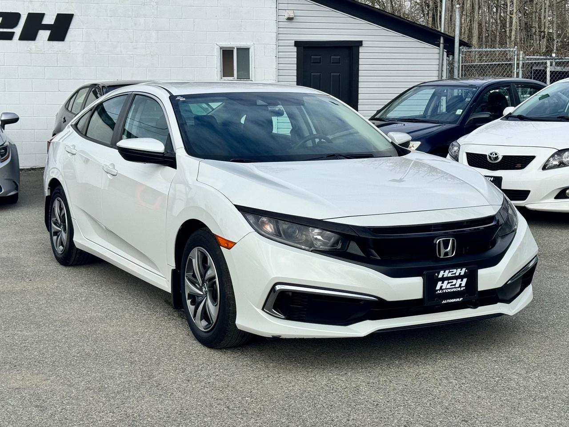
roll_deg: +0.0
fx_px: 789
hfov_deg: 39.7
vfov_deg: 30.3
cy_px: 214
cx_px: 284
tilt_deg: -7.4
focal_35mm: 48
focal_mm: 6.76
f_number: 1.78
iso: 64
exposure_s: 1/5376
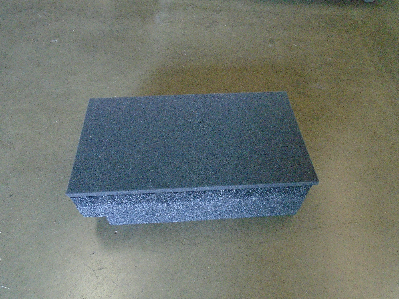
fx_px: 300
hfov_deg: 67.3
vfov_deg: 53.1
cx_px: 200
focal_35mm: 26
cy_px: 150
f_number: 3.2
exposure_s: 1/125
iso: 800
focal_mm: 4.6
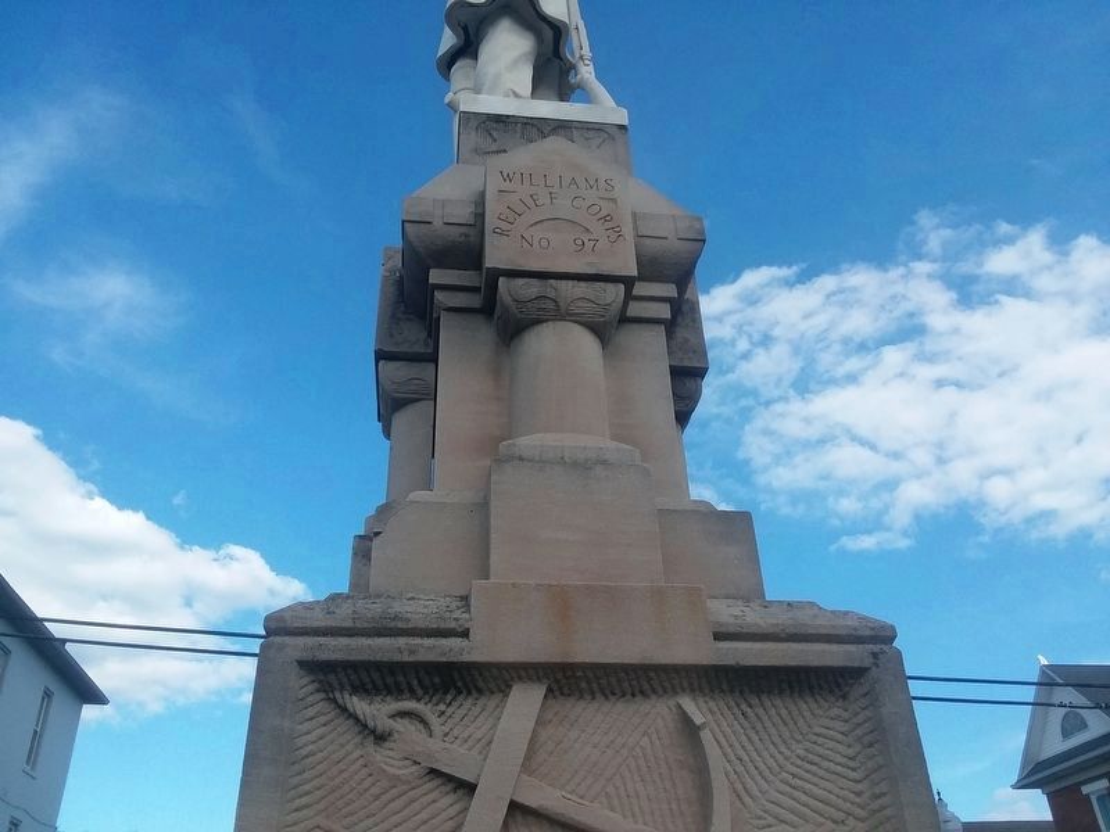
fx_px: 930
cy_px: 416
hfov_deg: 61.7
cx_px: 555
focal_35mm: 29
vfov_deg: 48.2
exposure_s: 1/1118
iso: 40
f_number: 1.9
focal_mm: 2.47
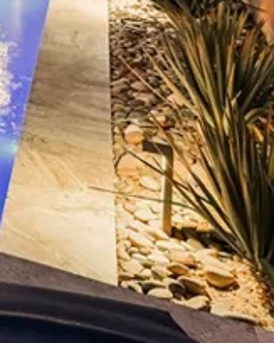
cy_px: -216
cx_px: -462
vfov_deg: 19.7
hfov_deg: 12.5
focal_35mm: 80
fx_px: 812
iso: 400
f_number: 8
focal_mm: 17
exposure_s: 1.3
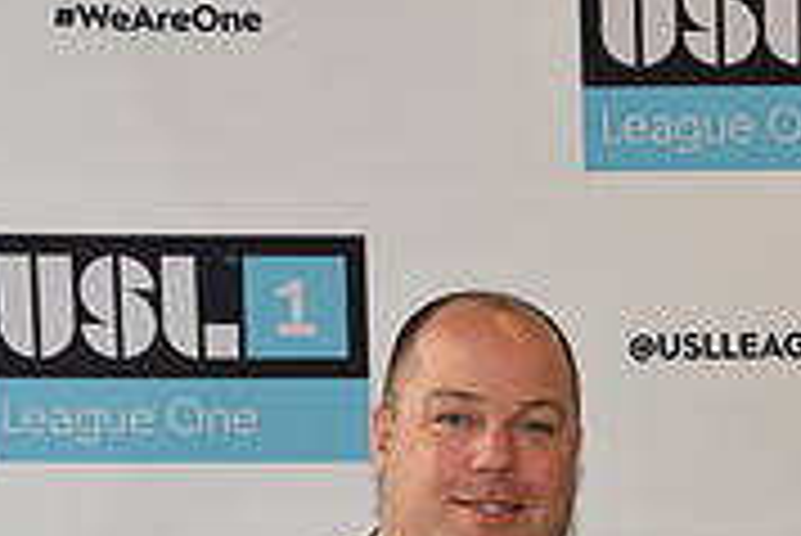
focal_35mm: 137
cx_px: 774
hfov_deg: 14.7
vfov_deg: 9.7
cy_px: 854
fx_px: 3051
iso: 400
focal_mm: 42
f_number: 5.6
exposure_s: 1/60
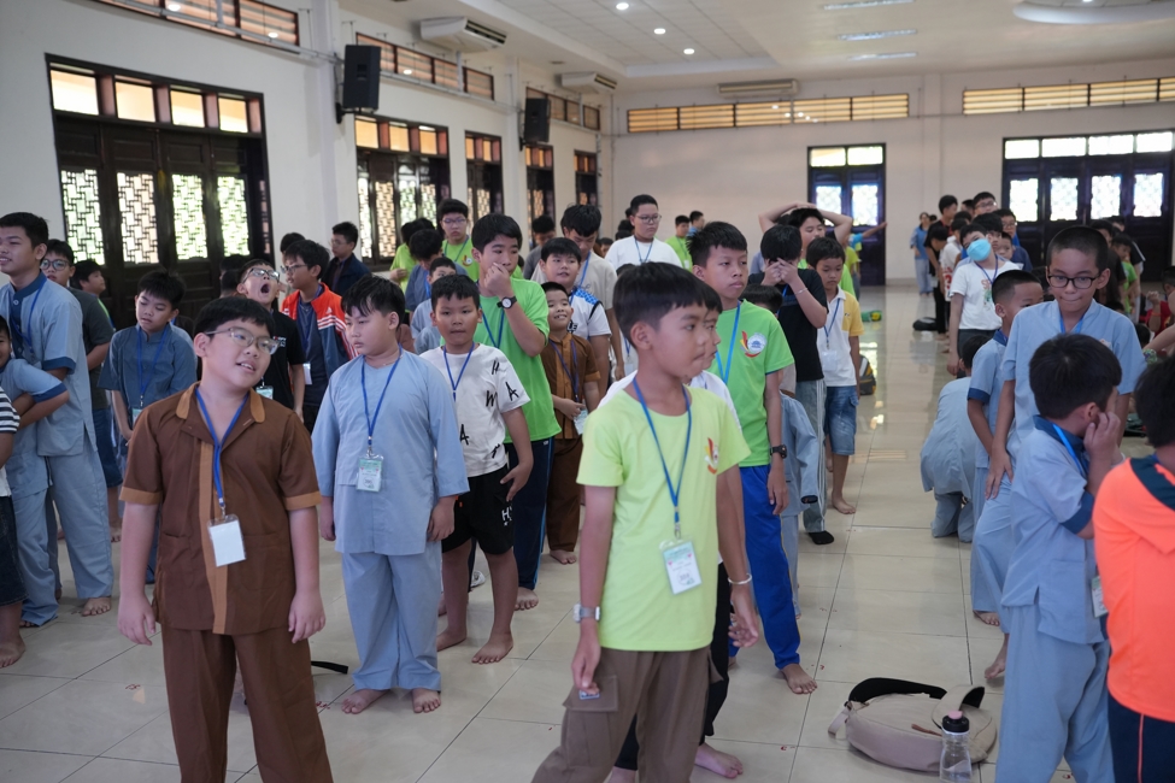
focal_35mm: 35
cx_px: 588
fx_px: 1142
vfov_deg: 37.9
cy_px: 392
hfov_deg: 54.4
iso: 2500
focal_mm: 35
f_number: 2.8
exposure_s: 1/250
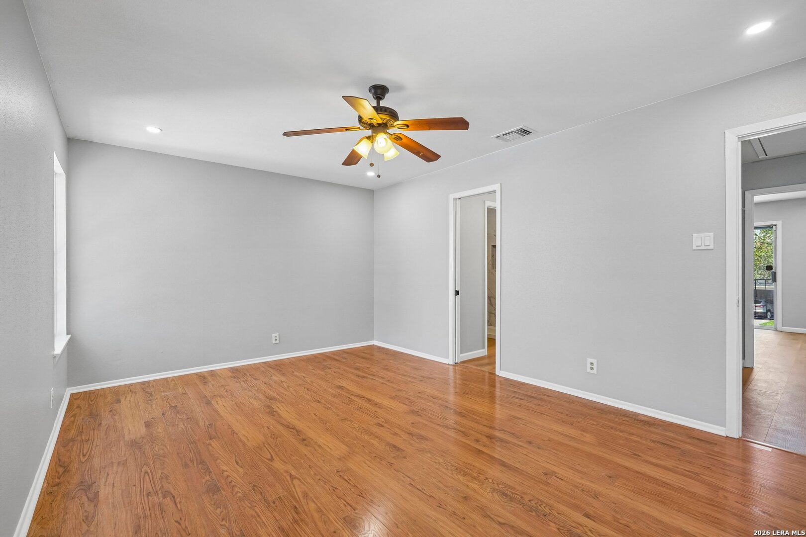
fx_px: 358
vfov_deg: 73.7
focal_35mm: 16
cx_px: 403
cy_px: 268
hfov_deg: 96.7
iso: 400
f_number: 8
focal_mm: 16
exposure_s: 1/20
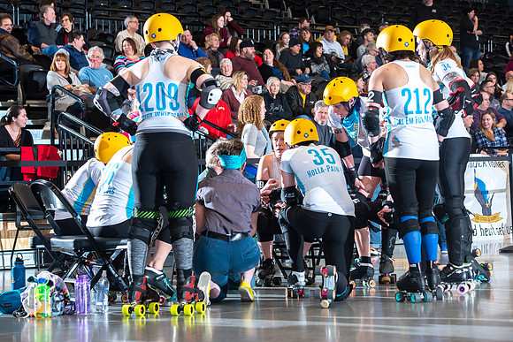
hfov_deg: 20.4
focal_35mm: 100
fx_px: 1425
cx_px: 256
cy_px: 171
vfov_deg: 13.7
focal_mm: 100
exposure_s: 1/160
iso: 500
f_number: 5.6
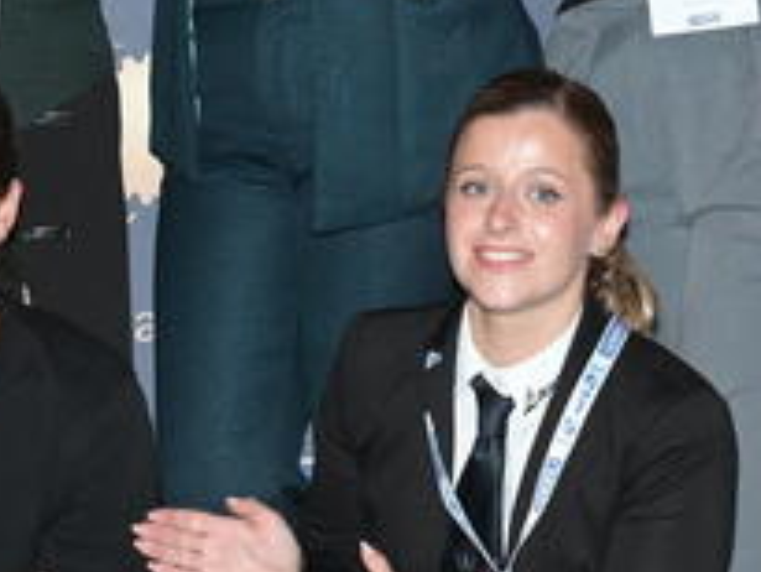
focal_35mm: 211
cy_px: 65
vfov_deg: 7.0
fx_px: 4641
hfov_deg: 9.4
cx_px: 416
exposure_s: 1/200
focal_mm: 44
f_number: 6.3
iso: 1000
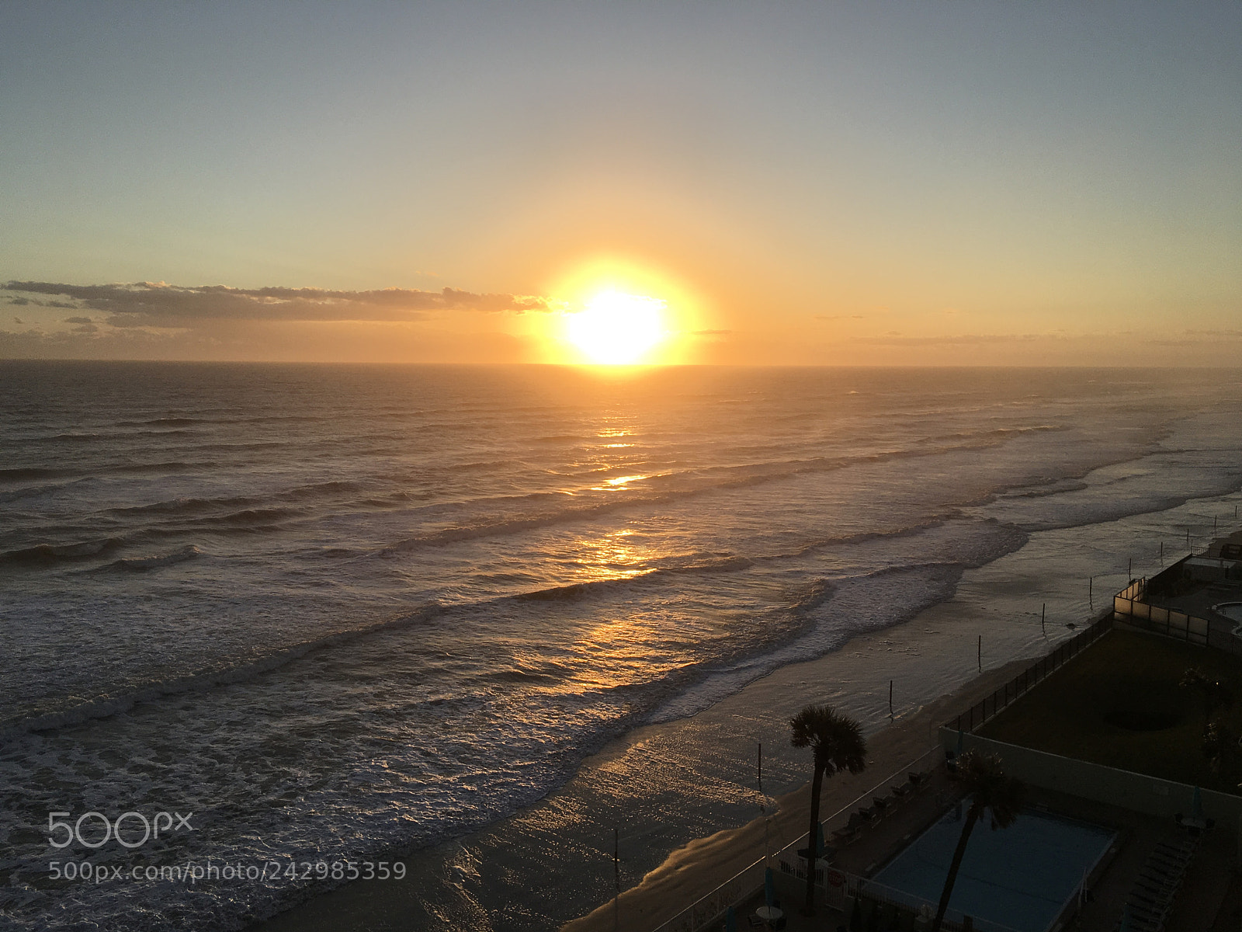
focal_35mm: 29
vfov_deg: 48.2
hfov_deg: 61.7
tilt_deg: -3.7
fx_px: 1041
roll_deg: -0.4
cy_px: 466
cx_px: 621
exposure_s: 1/1972
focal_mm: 4.15
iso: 25
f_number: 2.2
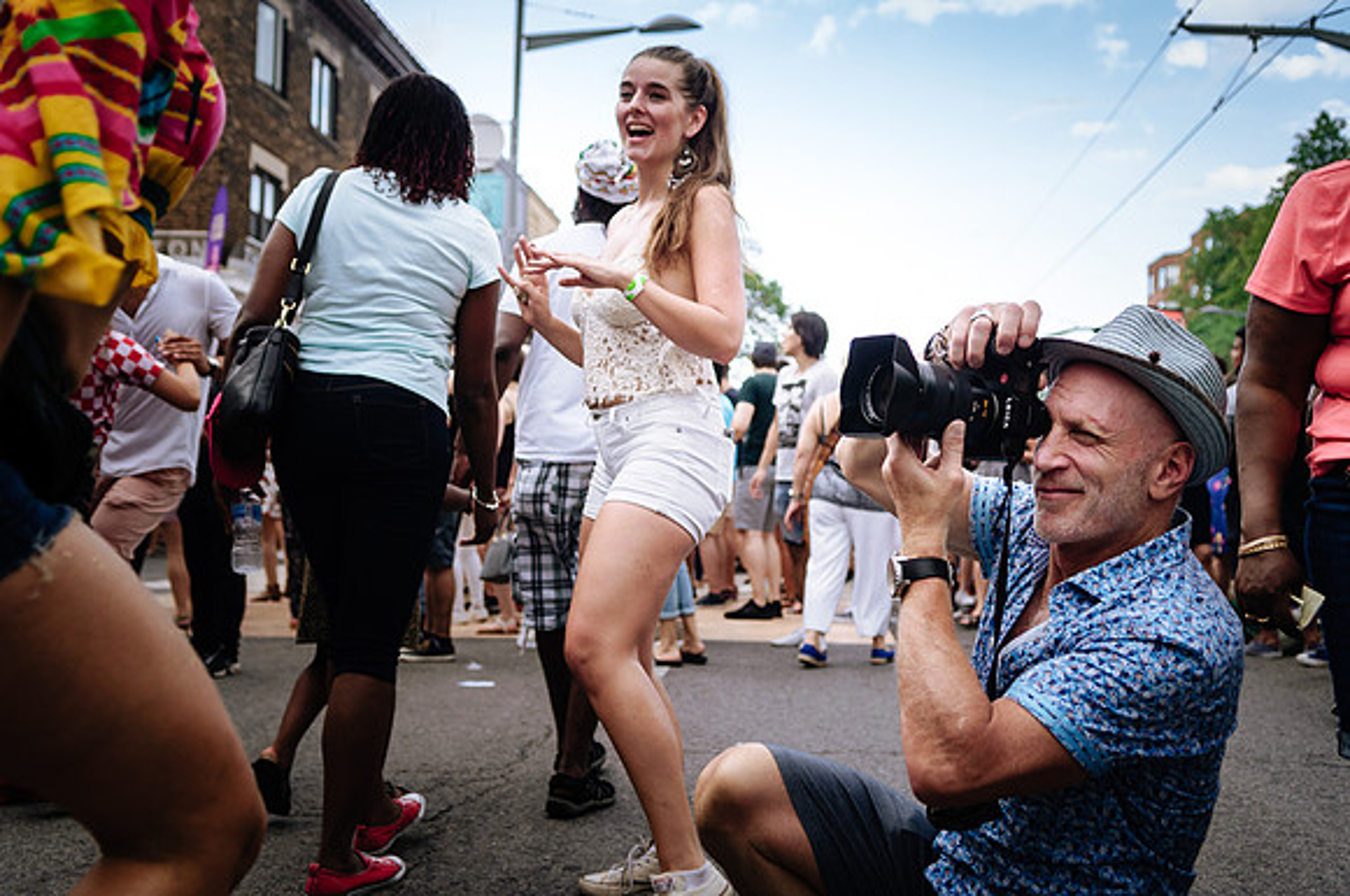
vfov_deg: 34.1
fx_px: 1460
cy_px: 448
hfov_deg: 49.6
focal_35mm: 39
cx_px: 675
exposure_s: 1/400
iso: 100
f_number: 2.8
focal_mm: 26
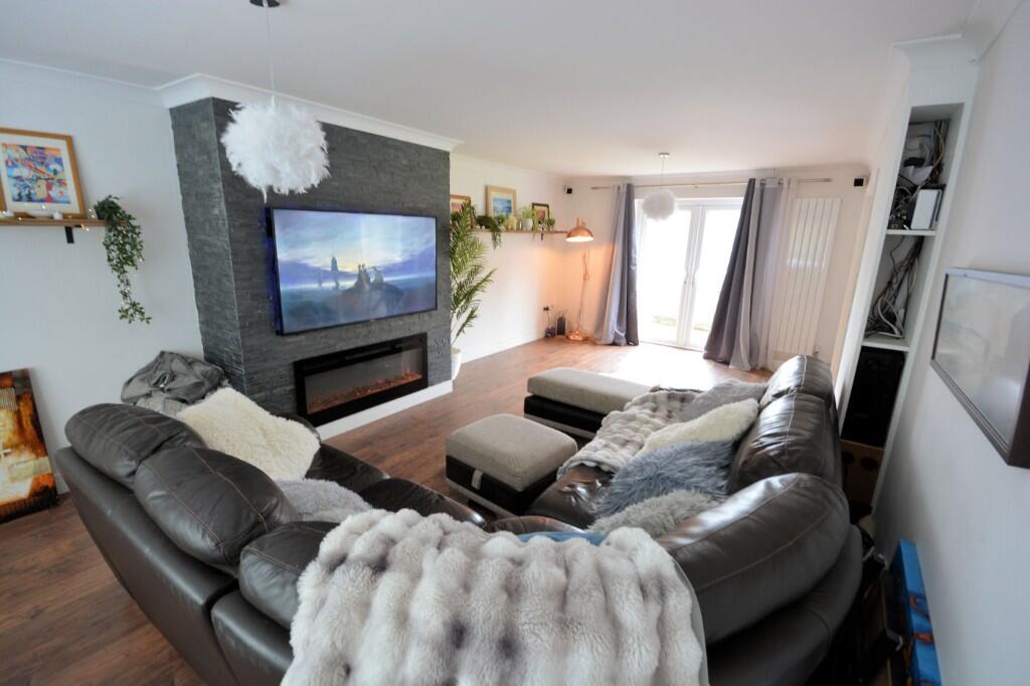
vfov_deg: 77.3
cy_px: 343
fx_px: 429
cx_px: 515
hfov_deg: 100.4
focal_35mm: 15
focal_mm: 10
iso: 400
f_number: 8
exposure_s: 1/4
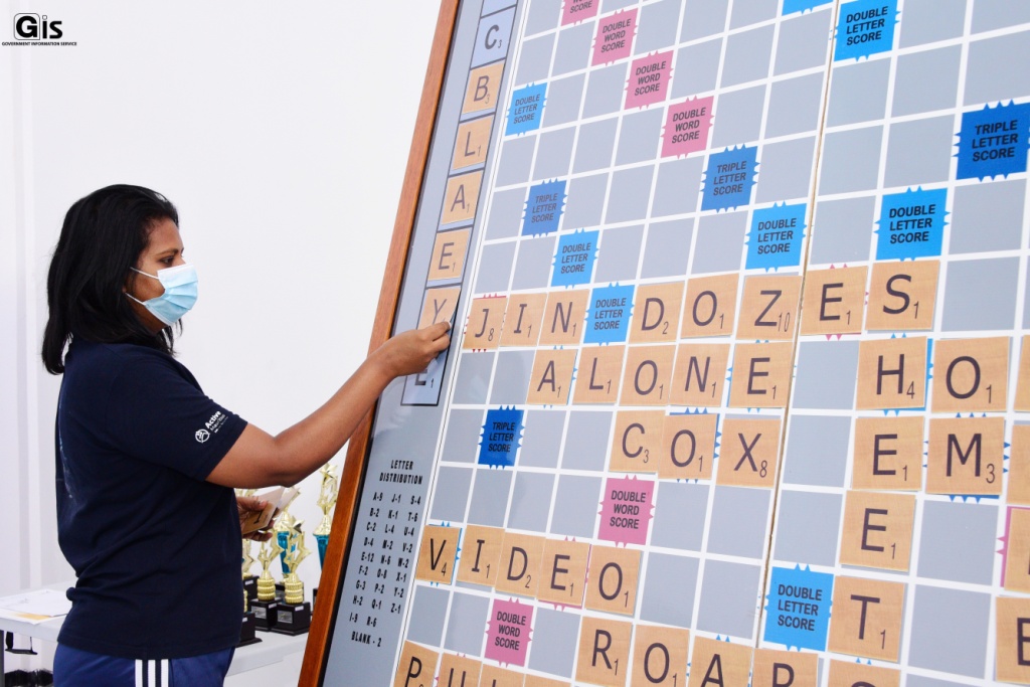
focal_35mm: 35
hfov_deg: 54.4
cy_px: 344
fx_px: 1001
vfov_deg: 37.9
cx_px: 515
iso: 2500
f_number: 8
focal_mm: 35
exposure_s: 1/200
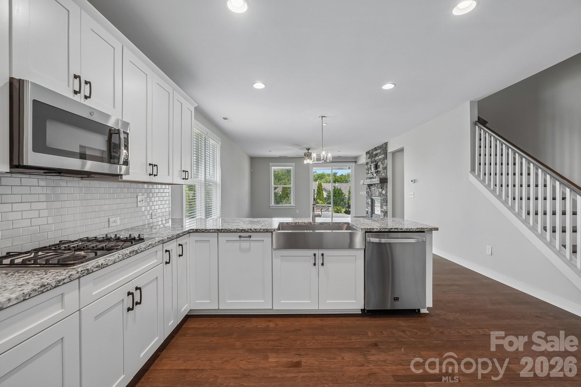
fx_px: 242
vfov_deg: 77.3
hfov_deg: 100.4
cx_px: 290
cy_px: 194
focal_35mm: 15
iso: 400
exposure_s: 1/15
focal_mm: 10
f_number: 8
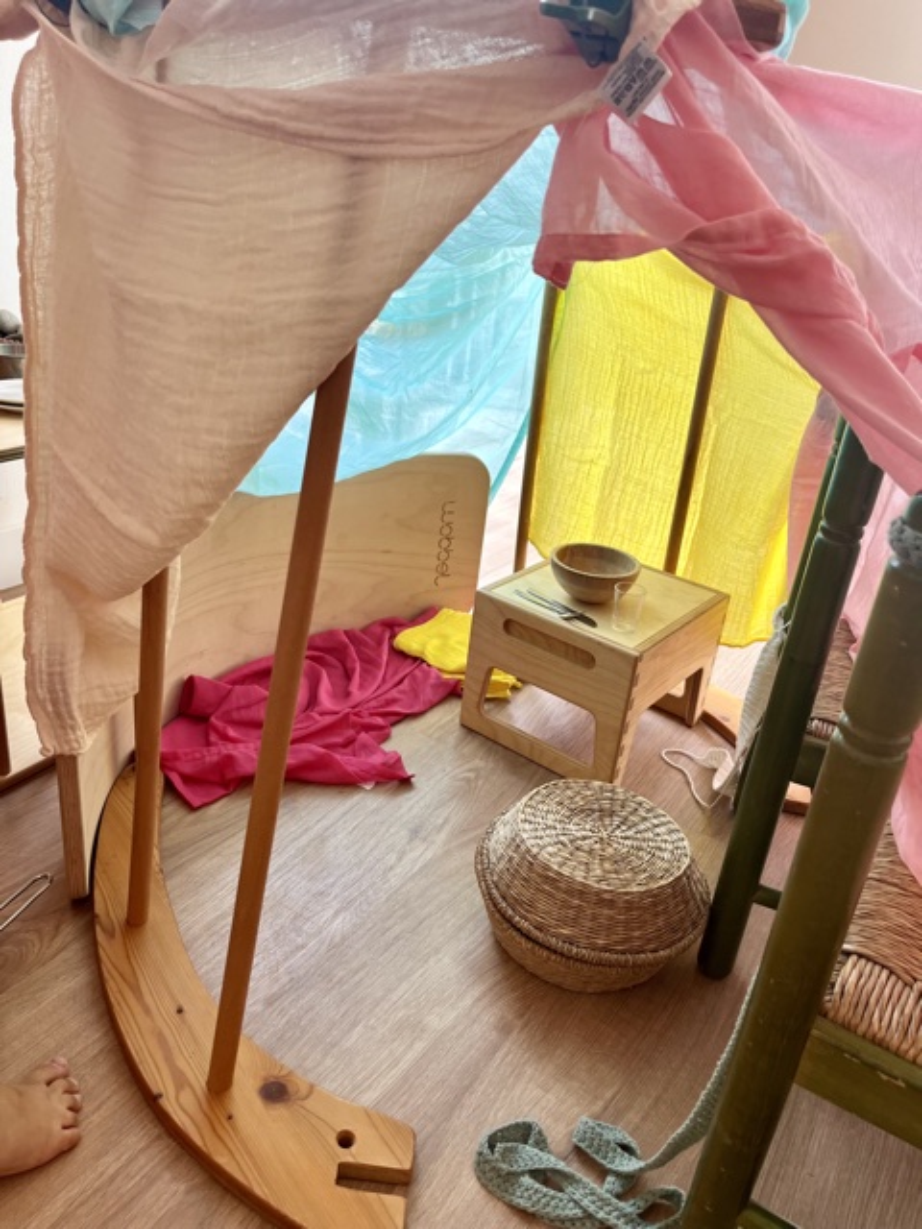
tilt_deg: -25.6
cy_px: 614
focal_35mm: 26
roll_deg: -4.8
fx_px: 923
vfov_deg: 67.3
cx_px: 461
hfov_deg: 53.1
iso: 64
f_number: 1.6
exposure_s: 1/122
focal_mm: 5.1
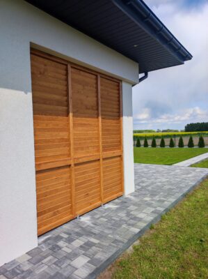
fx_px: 201
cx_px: 104
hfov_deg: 54.8
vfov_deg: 69.5
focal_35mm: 25
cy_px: 140
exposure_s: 1/442
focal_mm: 4.7
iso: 50
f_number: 1.79
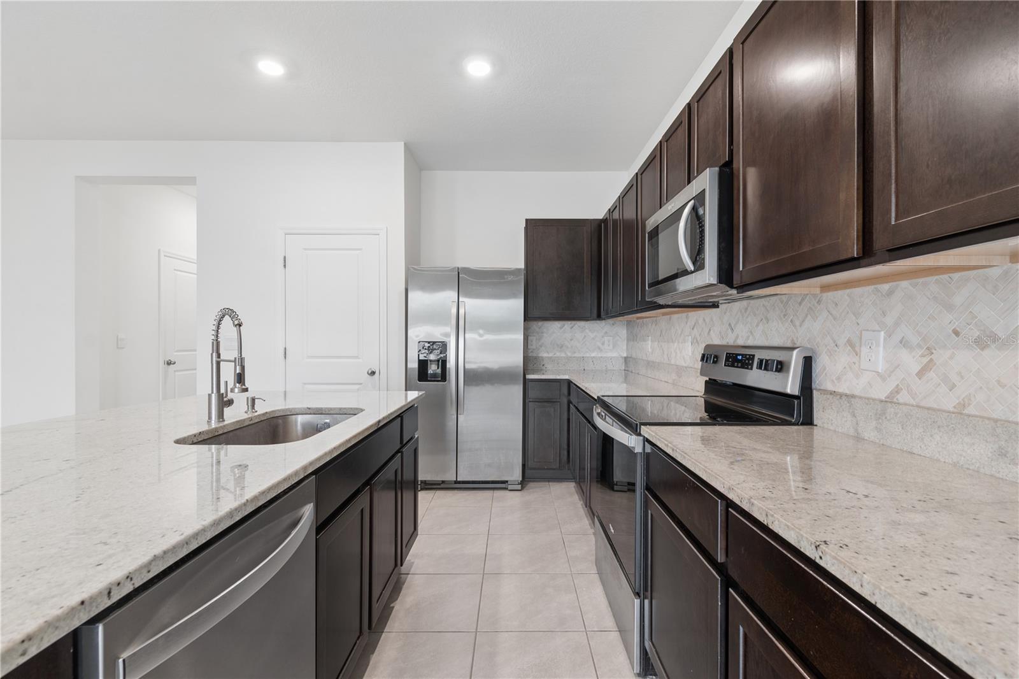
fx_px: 424
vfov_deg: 77.3
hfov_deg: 100.4
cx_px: 510
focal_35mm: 15
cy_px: 340
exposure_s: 1.3
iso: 100
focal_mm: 10
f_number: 7.1
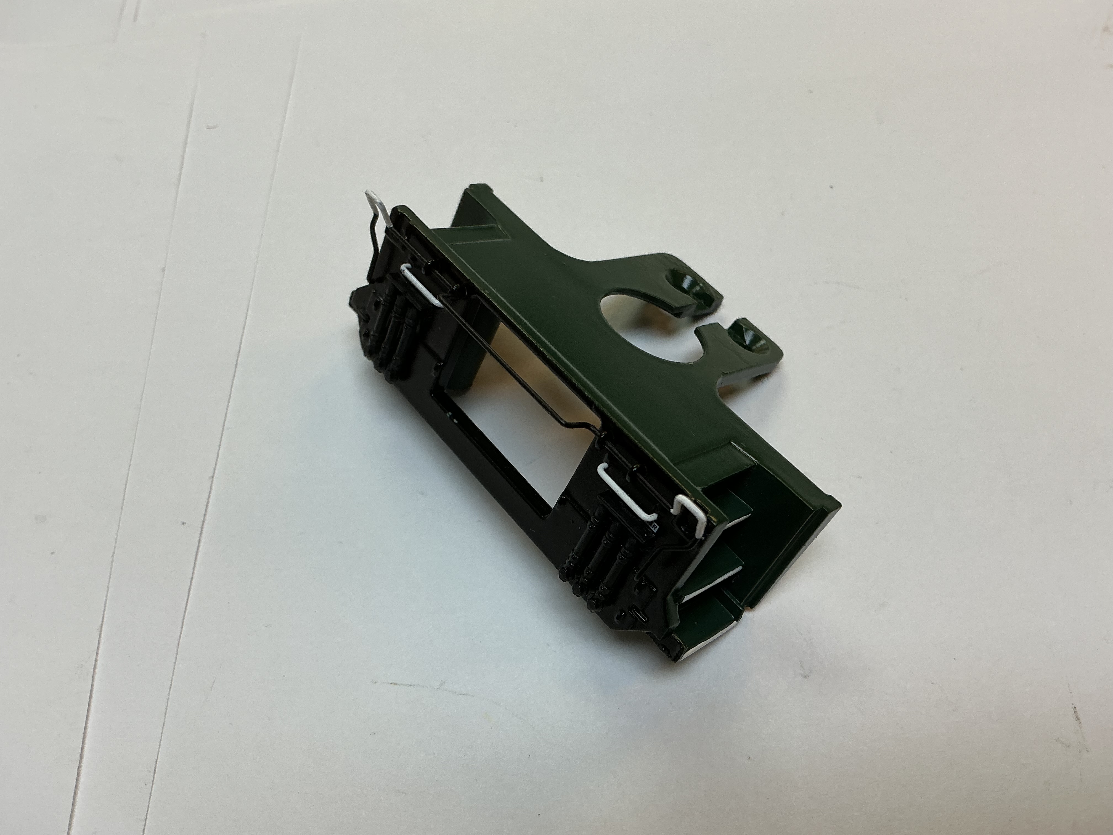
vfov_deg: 48.2
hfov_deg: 61.7
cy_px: 418
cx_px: 556
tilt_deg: -61.1
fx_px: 932
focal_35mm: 29
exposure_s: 1/100
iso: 25
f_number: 1.8
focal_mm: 3
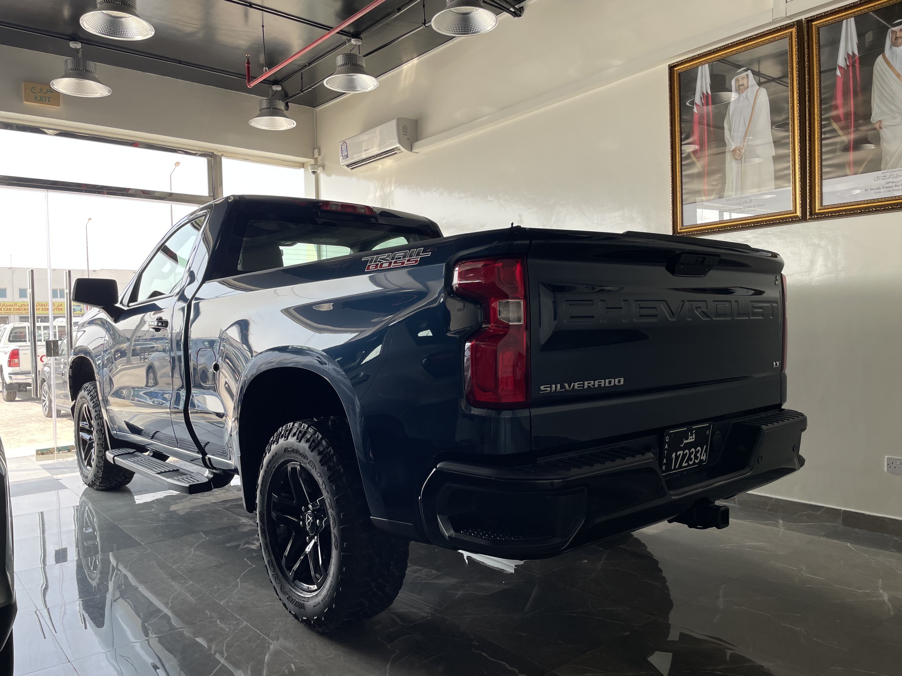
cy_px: 338
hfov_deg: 67.3
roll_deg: +1.8
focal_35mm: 26
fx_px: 677
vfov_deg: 53.1
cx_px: 451
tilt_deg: -3.1
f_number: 1.6
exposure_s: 1/394
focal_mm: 4.2
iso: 32
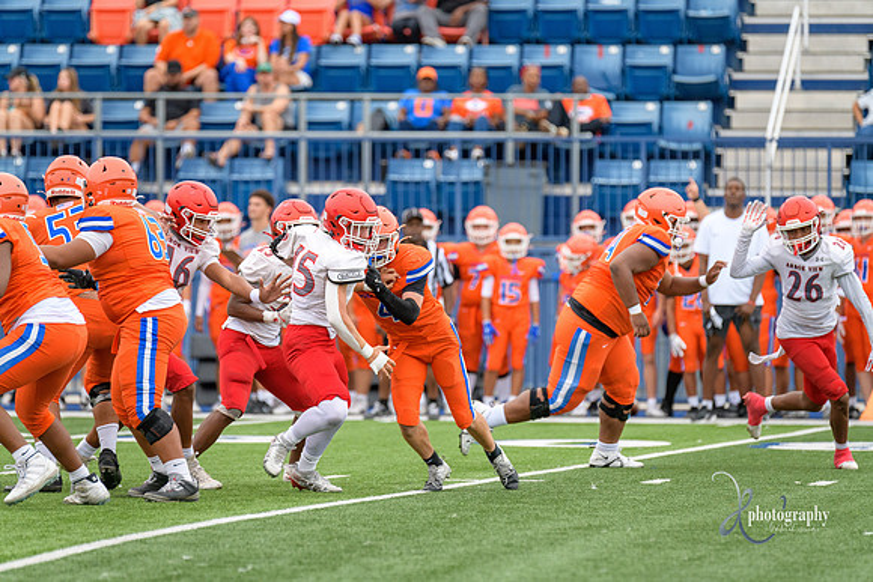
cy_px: 291
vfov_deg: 5.1
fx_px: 6549
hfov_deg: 7.6
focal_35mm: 270
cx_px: 436
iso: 900
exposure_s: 1/800
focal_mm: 270
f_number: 3.5
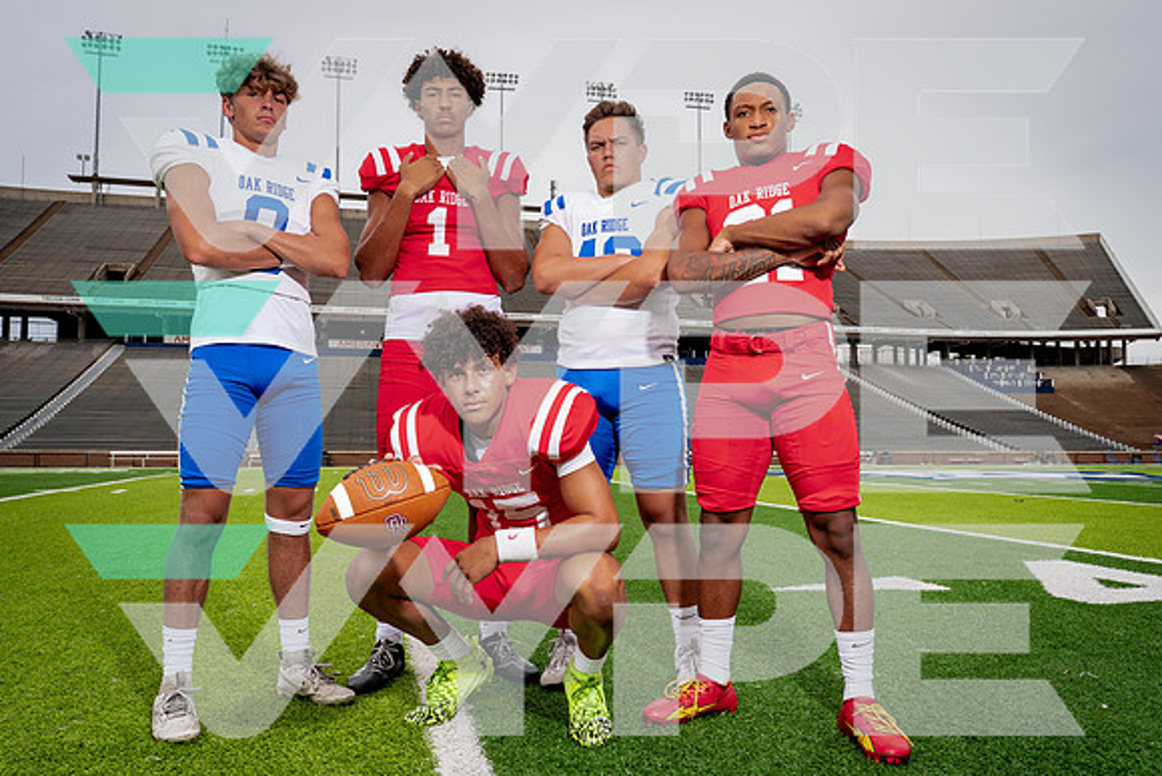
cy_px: 388
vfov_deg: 45.2
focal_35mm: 29
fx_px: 932
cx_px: 581
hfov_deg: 63.9
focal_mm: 27
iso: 320
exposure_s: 1/250
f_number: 8
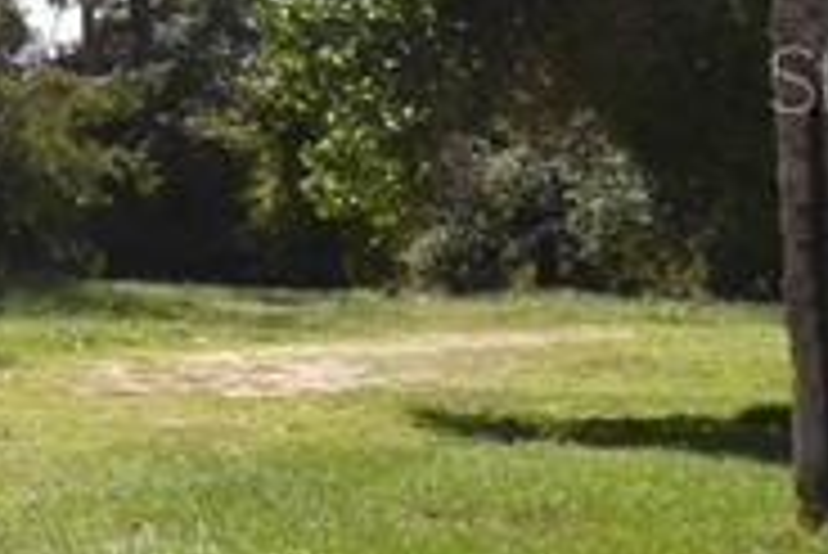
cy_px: 77
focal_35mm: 167
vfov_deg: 8.2
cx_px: -1112
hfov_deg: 10.6
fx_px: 3844
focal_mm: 20
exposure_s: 1/200
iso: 100
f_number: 8
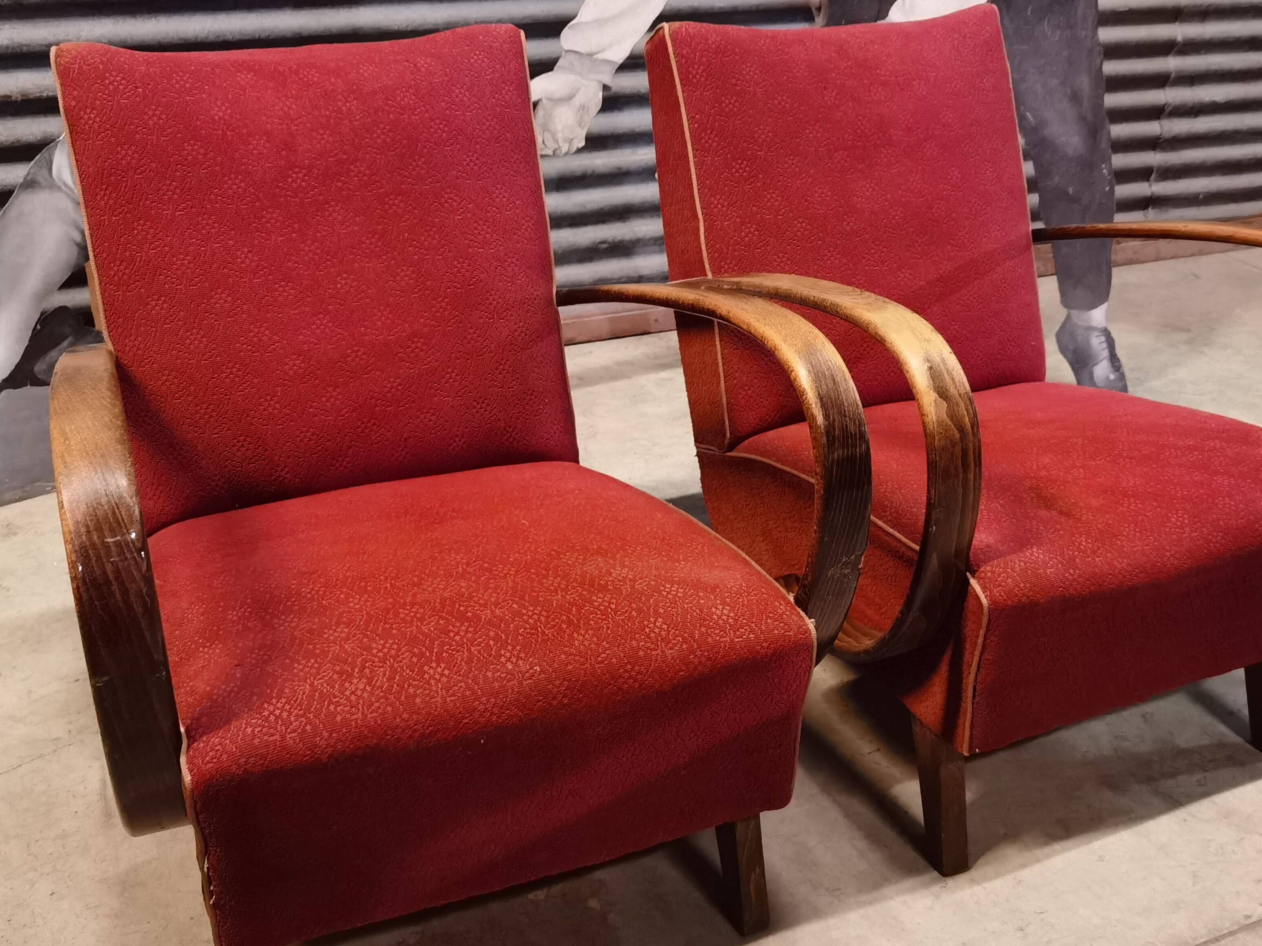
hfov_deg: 45.6
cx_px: 720
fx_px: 1495
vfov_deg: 35.1
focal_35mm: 41
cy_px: 509
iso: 1250
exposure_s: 1/20
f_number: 1.9
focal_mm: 6.71
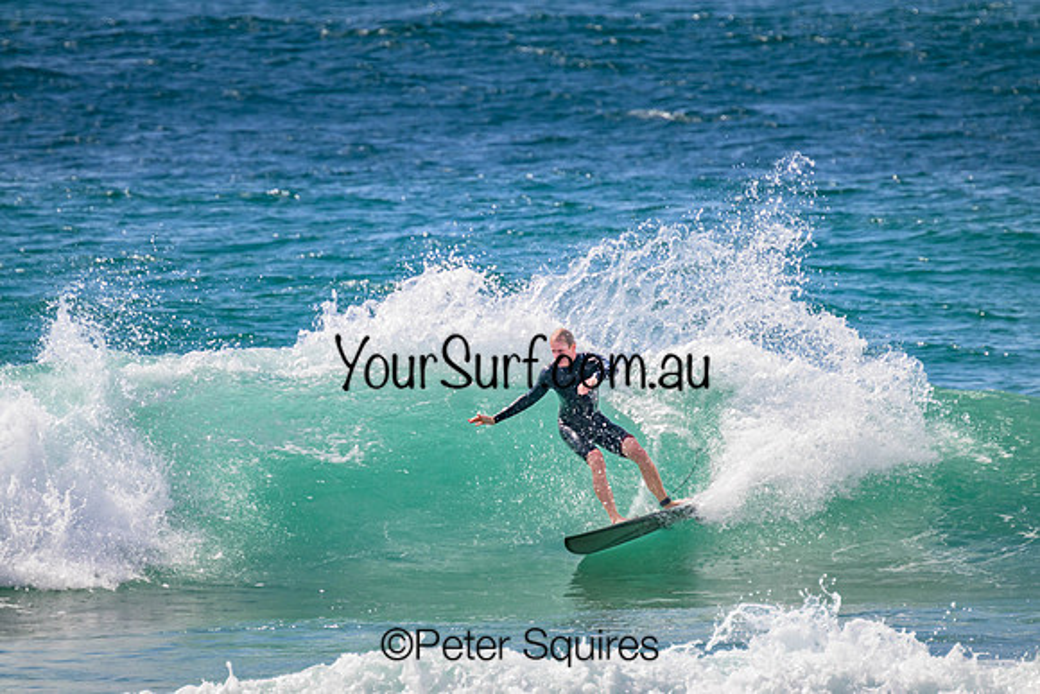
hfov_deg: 2.6
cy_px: 347
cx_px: 520
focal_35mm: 800
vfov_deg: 1.7
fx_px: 23115
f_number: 11
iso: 1100
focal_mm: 800
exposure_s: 1/2000
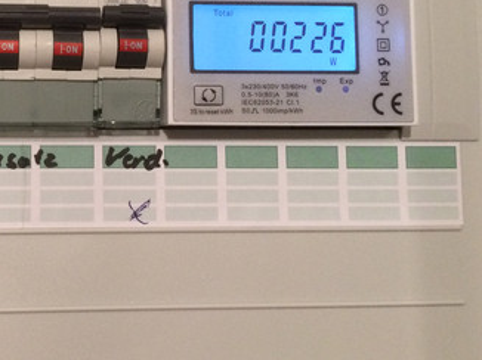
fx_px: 793
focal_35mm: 57
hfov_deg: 32.1
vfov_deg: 25.1
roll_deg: +1.2
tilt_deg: +3.1
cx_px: 46
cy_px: 65
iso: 250
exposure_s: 1/33
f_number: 2.2
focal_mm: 4.15
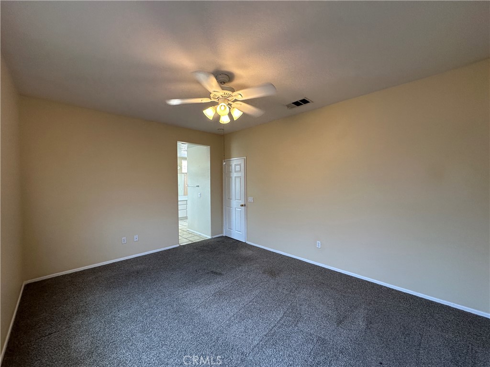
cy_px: 184
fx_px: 198
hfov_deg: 102.1
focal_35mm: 14
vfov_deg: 85.7
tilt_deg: -1.3
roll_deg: -0.7
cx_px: 245
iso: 200
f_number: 2.2
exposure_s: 1/120
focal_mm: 2.22
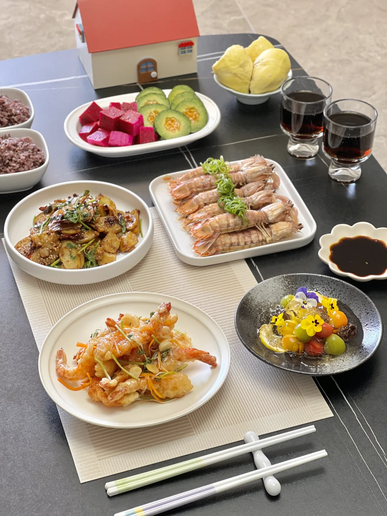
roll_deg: -0.2
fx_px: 1148
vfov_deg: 25.3
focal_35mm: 77
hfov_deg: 19.1
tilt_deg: -39.0
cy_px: 258
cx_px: 194
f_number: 2.8
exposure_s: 1/40
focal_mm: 9
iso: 125
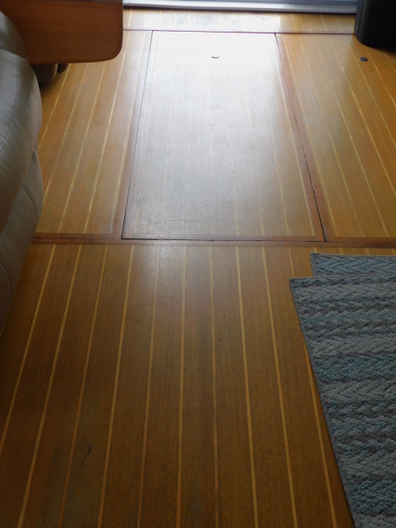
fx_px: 610
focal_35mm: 40
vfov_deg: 46.8
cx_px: 198
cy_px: 264
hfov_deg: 36.0
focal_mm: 7.1
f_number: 3.6
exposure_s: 1/40
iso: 125
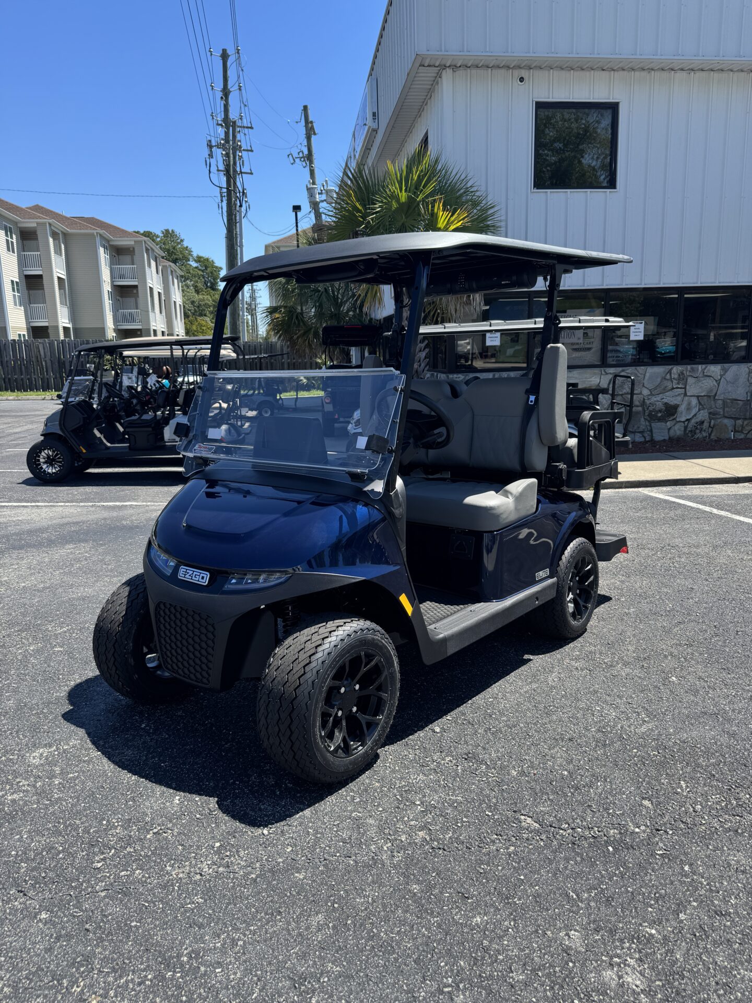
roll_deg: +2.0
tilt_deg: -12.9
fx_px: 695
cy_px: 502
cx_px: 376
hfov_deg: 56.8
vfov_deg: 71.6
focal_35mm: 24
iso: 80
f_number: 1.78
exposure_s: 1/2041
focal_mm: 6.76
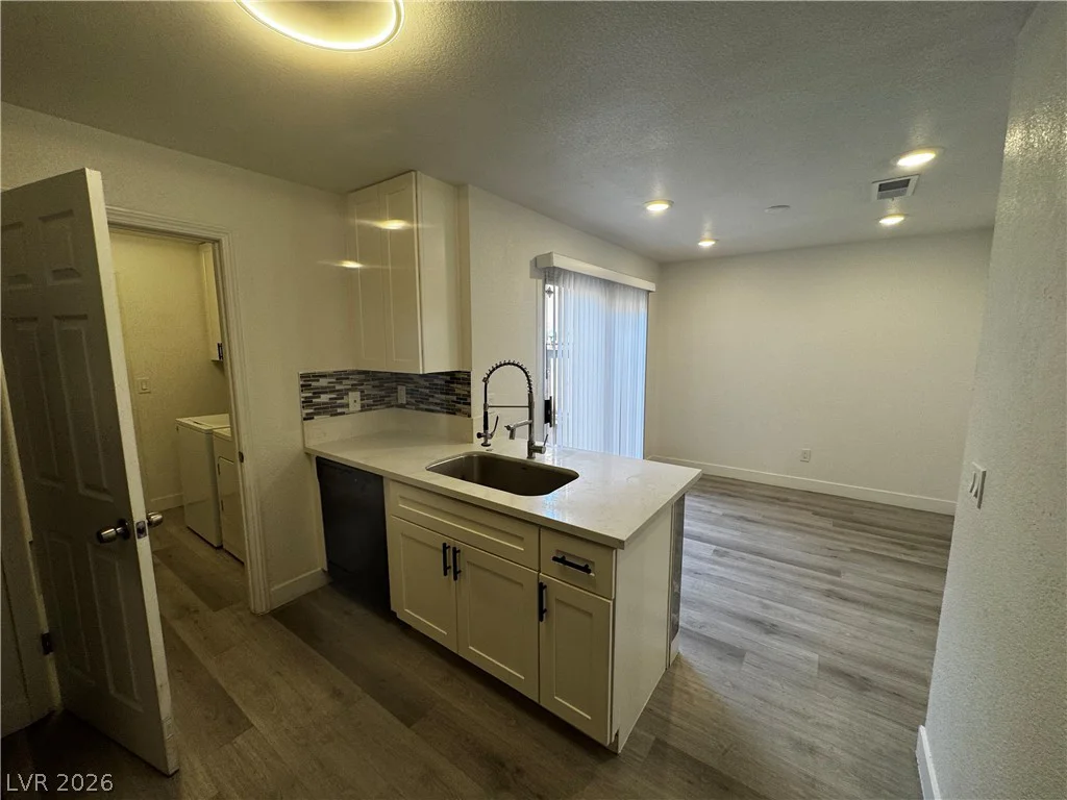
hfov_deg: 102.1
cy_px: 400
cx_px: 534
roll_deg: +0.0
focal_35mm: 14
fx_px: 432
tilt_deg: -7.3
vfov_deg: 85.7
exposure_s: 1/120
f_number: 2.2
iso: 100
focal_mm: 2.22
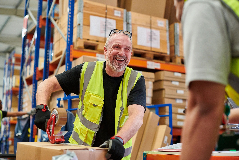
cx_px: 120
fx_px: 332
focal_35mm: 50
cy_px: 80
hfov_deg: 39.6
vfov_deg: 27.0
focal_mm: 50
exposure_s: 1/250
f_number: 2.8
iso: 2000
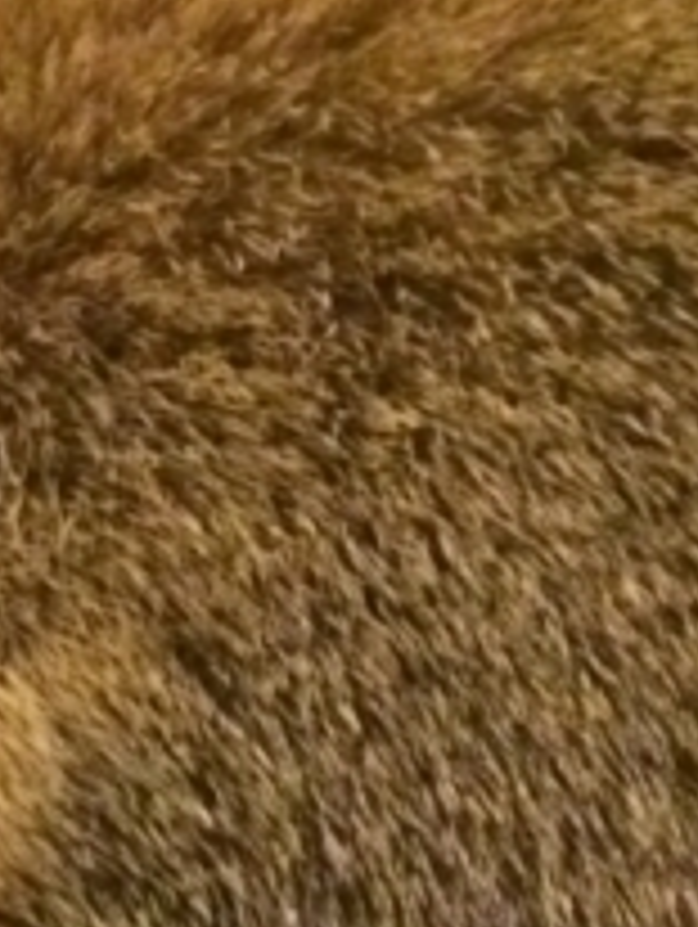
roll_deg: +8.4
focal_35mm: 144
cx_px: -1058
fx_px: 3864
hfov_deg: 9.1
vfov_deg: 12.8
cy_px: 1480
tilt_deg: -19.5
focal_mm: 4.15
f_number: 2.2
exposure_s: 1/15
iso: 500
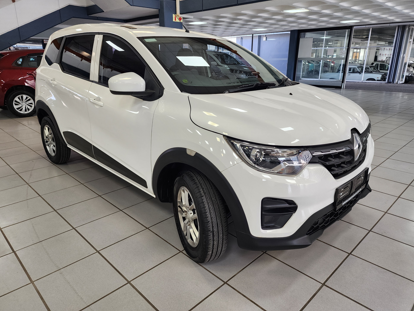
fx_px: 287
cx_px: 204
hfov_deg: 71.6
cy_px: 149
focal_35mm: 24
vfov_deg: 56.8
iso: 160
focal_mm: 6.4
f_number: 1.8
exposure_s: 1/100
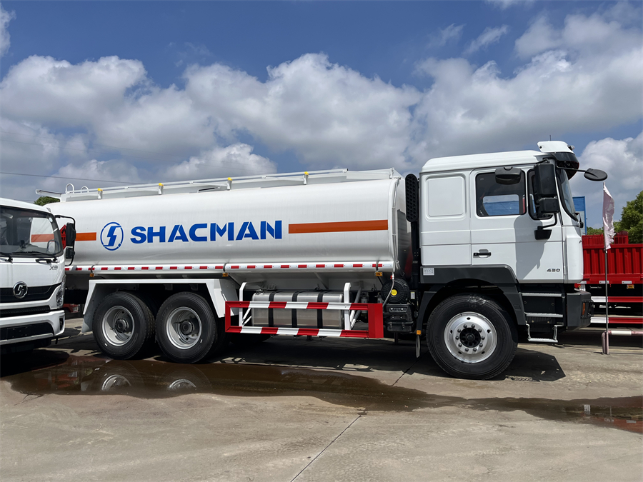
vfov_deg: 53.1
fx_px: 483
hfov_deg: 67.3
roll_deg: +1.4
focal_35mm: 26
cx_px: 322
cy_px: 241
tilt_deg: +2.8
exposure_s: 1/7874
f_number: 1.6
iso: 50
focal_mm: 5.1
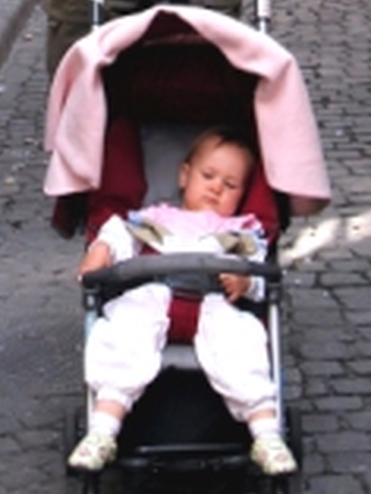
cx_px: 110
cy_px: -35
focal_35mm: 154
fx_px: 2198
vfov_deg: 12.6
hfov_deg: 9.6
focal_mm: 13.7
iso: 100
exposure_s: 1/148
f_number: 3.9
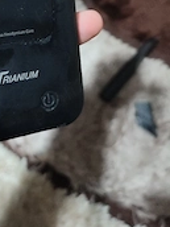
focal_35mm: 58
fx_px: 380
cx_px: -1
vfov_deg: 30.9
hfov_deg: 24.1
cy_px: 3
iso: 701
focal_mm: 6.04
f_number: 1.9
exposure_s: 1/20
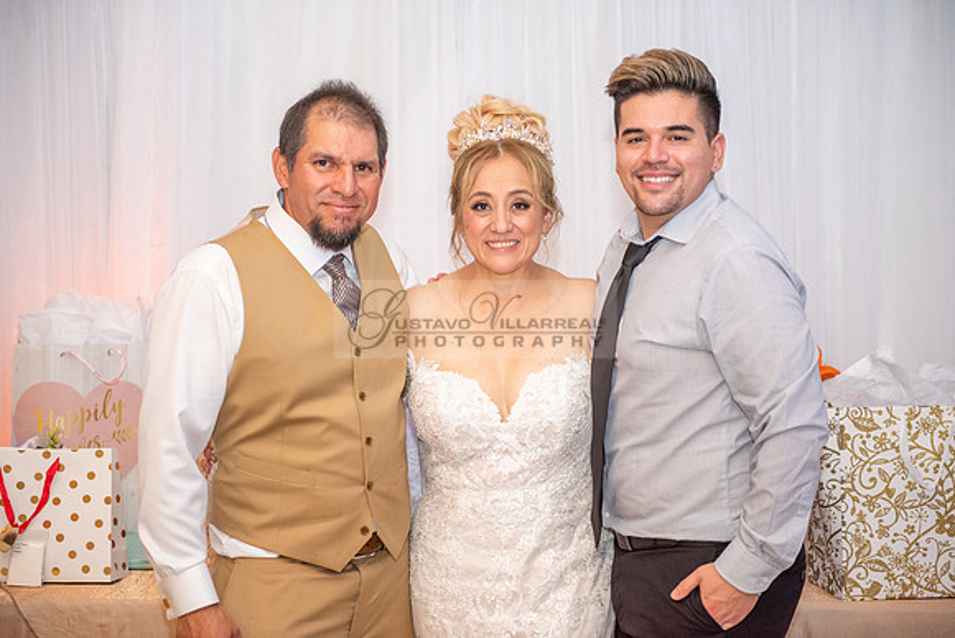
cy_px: 319
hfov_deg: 28.8
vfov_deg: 19.5
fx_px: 1857
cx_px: 478
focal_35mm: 70
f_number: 2.8
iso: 1000
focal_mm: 70
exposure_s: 1/160
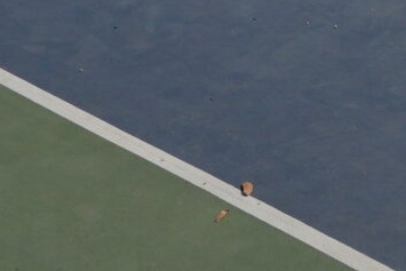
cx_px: 294
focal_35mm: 173
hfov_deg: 11.9
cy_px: -545
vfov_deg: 7.1
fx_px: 1952
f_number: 8
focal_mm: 24
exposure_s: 1/2500
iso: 400
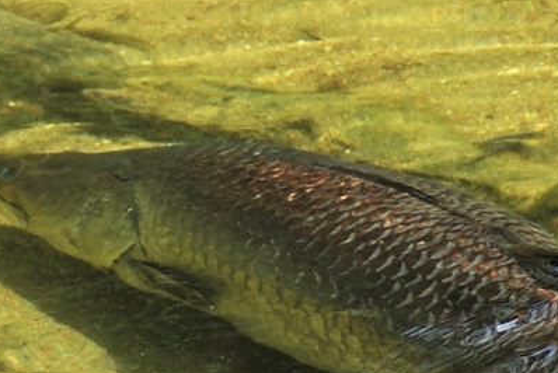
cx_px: 405
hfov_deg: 5.2
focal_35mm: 396
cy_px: 454
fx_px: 6142
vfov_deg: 3.5
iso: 100
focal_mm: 70
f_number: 7.1
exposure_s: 1/125
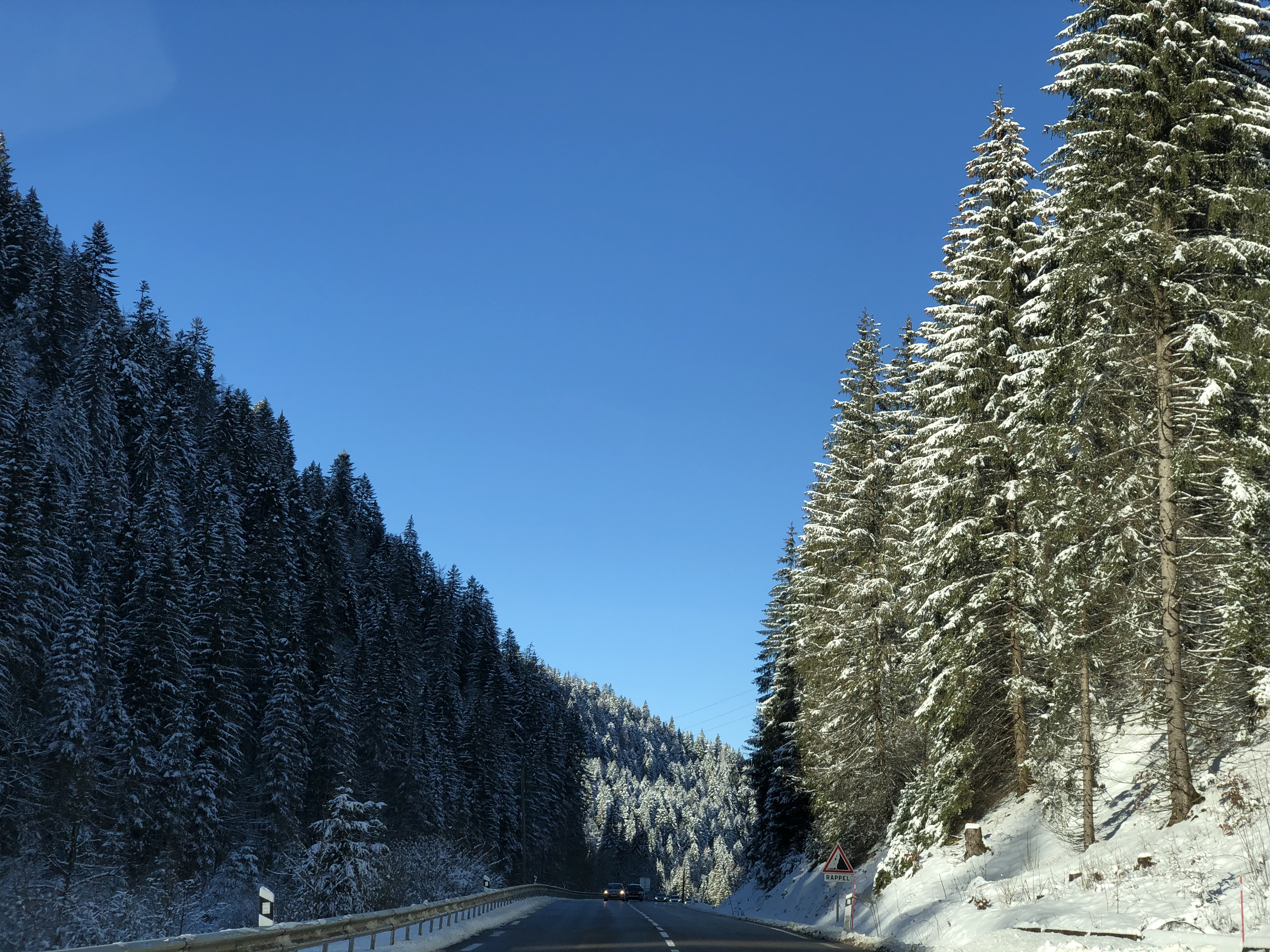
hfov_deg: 36.8
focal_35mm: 52
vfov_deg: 28.0
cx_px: 635
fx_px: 1908
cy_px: 476
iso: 16
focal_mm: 6
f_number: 2.4
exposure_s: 1/810
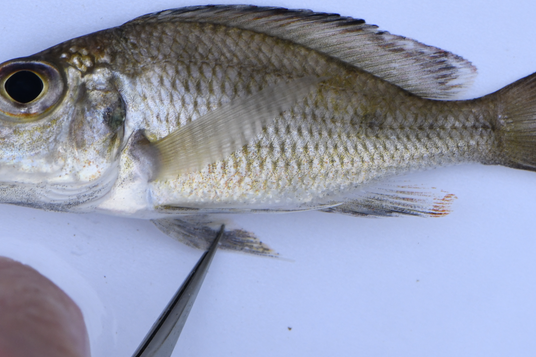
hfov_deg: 8.3
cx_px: 283
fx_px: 3676
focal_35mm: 247
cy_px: 144
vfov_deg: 5.6
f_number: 10
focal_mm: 105
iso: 1000
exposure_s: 1/100
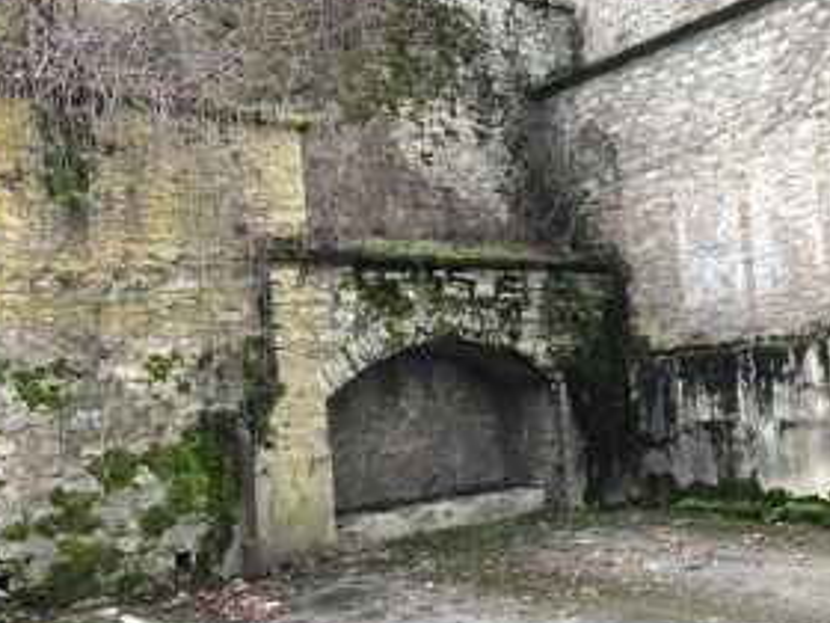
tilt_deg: +3.9
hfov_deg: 46.7
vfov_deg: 35.9
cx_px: 456
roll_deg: +2.8
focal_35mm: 40
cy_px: 353
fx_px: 959
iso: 32
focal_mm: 4
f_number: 1.8
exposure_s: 1/30
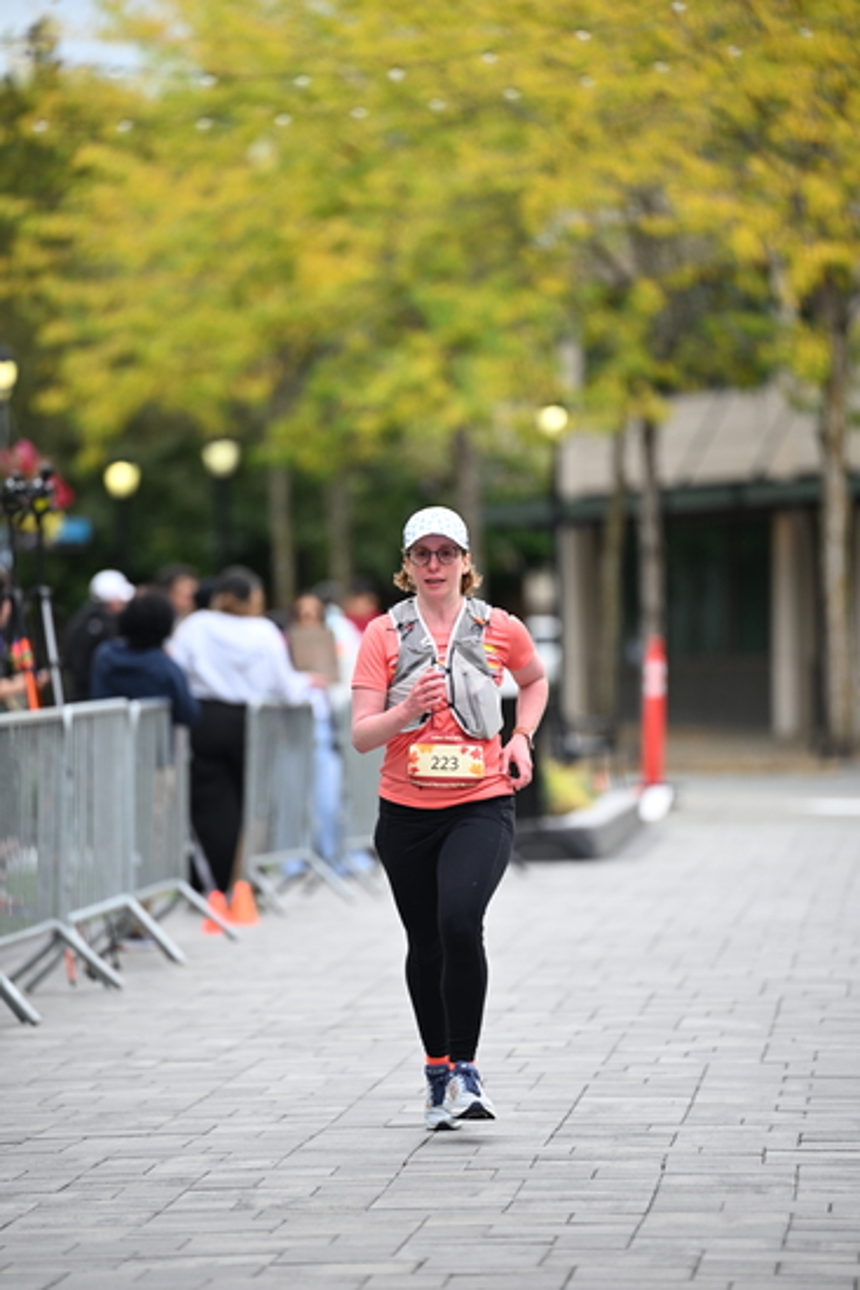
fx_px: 7162
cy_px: 645
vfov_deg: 10.3
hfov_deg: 6.9
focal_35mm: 200
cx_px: 430
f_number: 2.8
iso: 640
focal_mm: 200
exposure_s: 1/2000
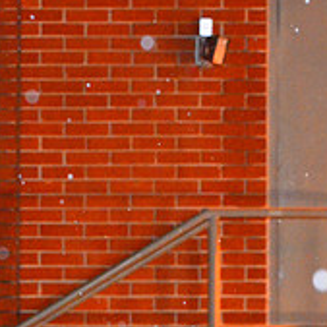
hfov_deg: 5.6
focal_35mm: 314
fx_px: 3356
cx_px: 139
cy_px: 226
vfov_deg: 5.6
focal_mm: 72
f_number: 8
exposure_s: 1/4
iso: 6400
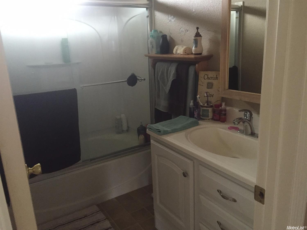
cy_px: 115
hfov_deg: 61.7
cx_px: 154
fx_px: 257
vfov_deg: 48.2
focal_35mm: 29
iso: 250
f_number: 2.2
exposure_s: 1/30
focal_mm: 4.15
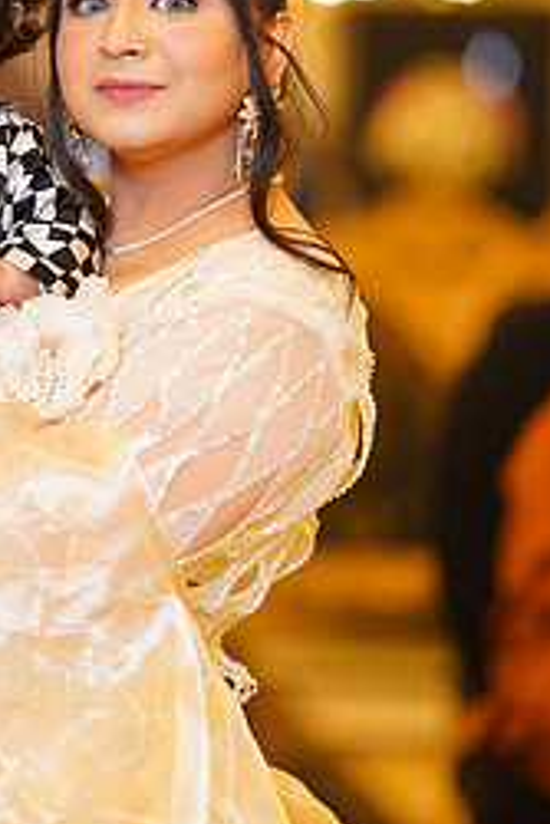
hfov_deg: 6.9
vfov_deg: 10.4
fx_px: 4508
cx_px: -61
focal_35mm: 197
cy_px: 198
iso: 400
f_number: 1.6
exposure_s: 1/200
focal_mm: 85
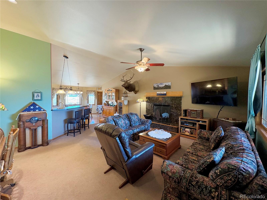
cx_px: 134
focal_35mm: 14
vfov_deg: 85.7
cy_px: 100
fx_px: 108
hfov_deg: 102.1
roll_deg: -0.2
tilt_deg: -0.5
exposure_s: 1/60
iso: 320
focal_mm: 2.22
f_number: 2.2
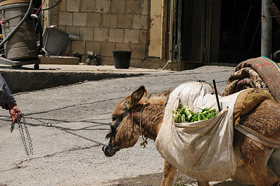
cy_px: 106
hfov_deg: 7.5
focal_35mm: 274
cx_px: 110
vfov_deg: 5.0
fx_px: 2127
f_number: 16
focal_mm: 125
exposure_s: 1/1000
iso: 400
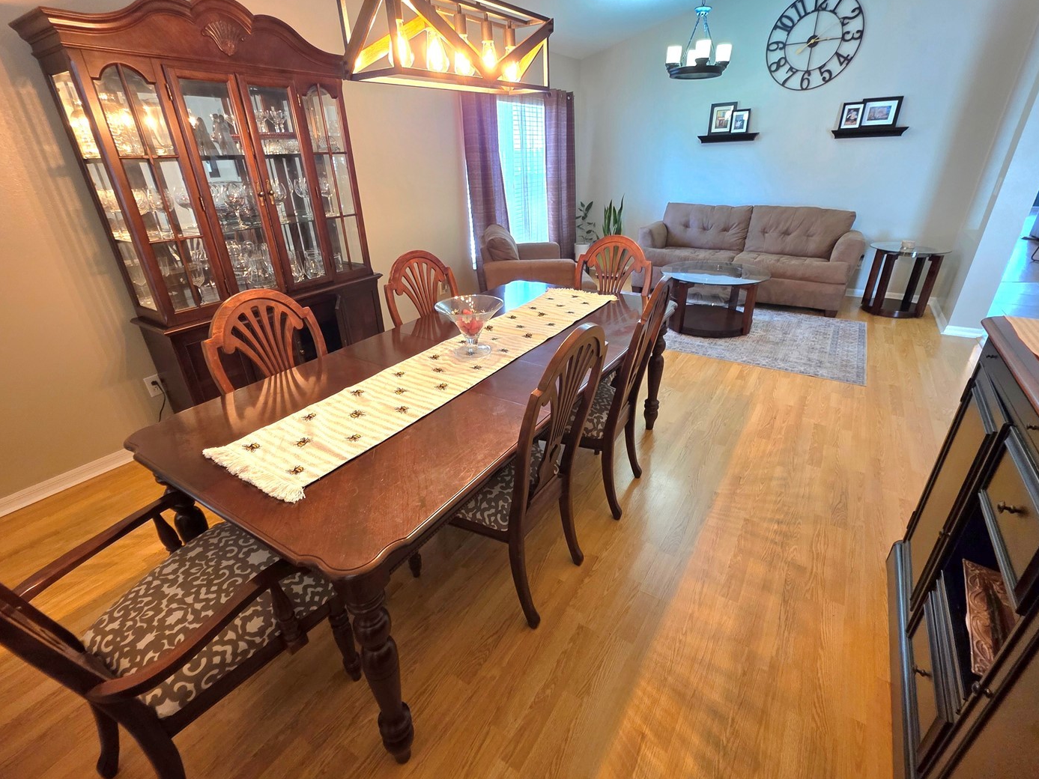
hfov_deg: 98.2
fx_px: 450
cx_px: 515
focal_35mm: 15
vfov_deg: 81.7
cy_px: 390
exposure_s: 1/60.2
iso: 250
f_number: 1.9
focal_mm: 2.2
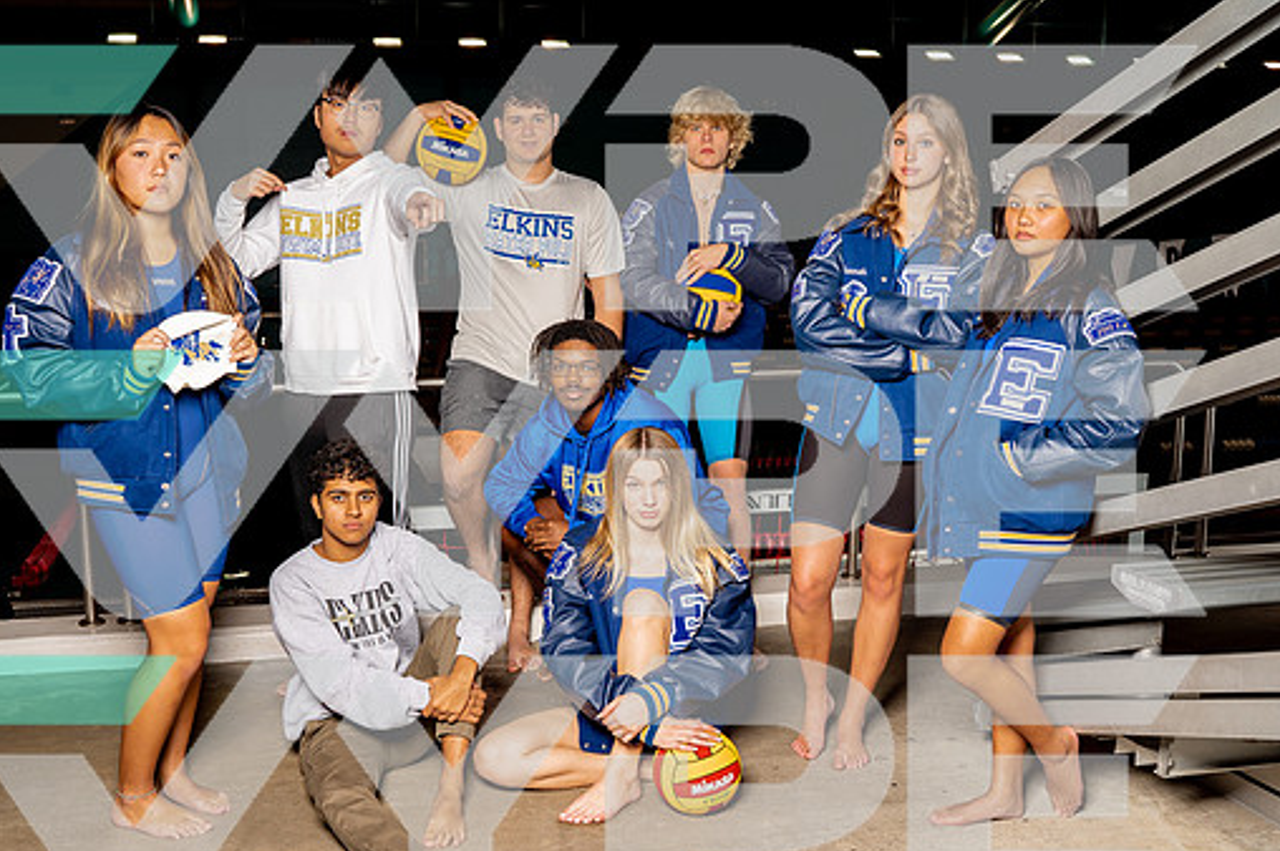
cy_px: 485
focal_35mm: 40
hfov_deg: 48.4
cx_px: 564
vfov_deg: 33.3
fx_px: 1421
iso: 200
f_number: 6.3
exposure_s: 1/250
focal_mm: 35
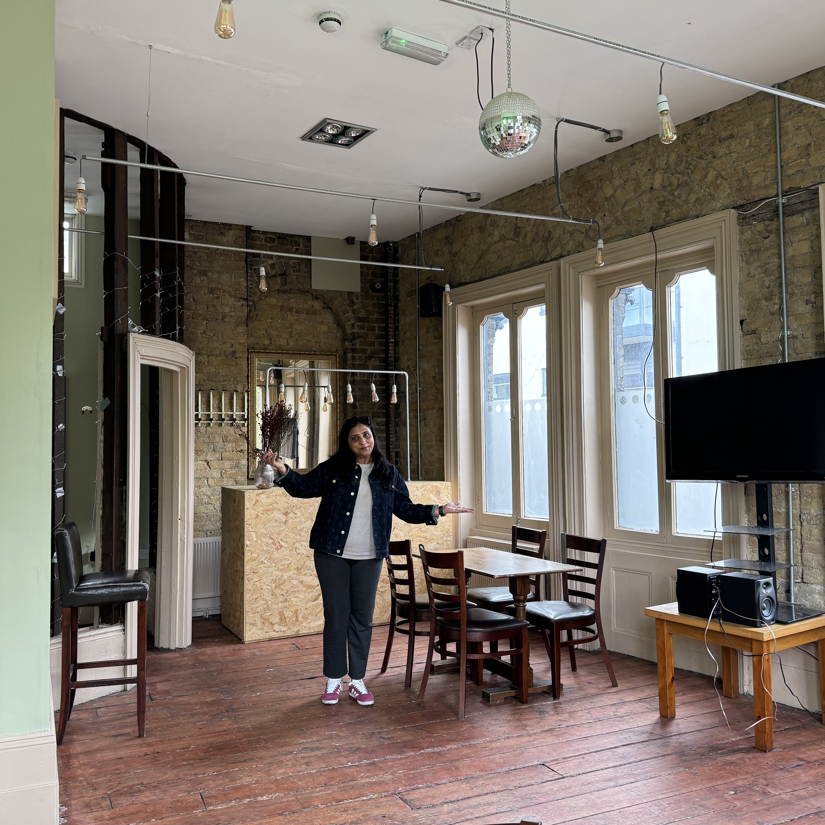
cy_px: 410
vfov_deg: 55.6
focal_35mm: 29
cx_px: 374
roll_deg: +0.0
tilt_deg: +2.5
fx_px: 782
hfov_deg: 55.5
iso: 100
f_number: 1.78
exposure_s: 1/56
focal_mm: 6.76
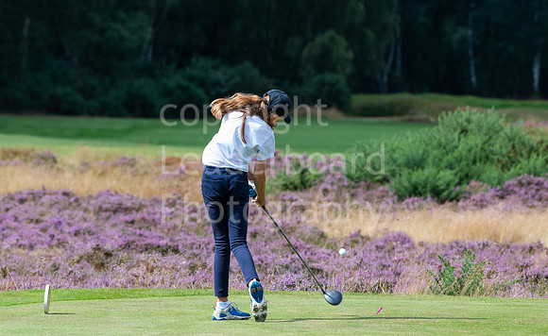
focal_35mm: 376
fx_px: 5581
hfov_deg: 5.6
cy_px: 156
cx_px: 250
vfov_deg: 3.5
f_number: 6.3
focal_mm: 220
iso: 800
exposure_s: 1/1250
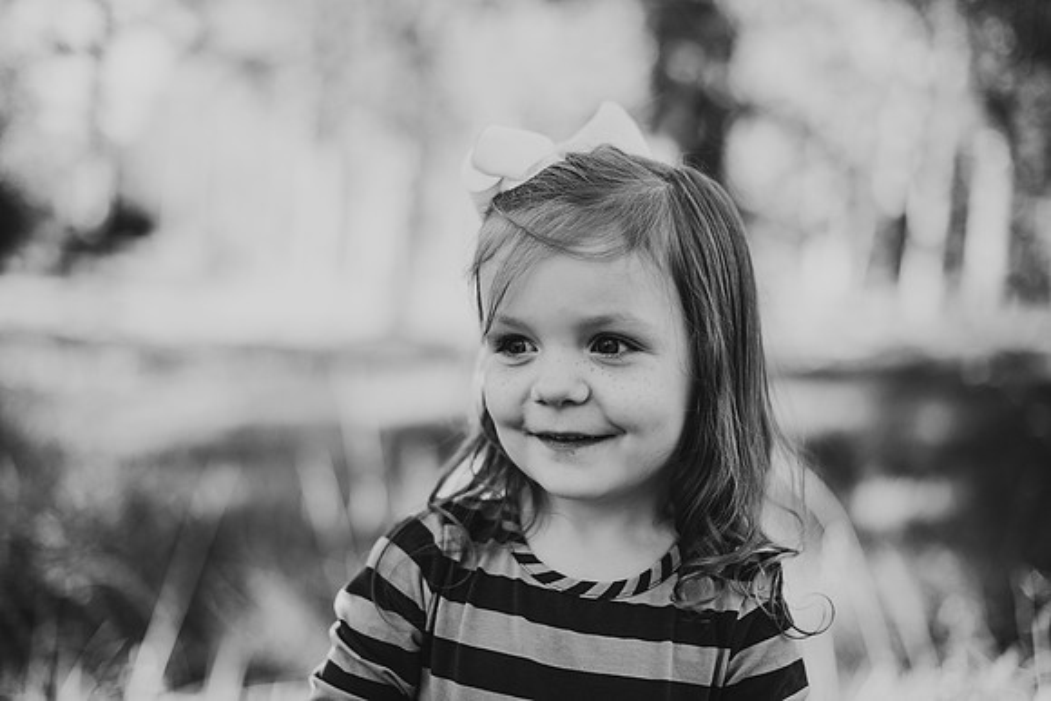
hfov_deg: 39.6
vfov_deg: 27.0
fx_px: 1460
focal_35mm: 50
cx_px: 526
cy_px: 350
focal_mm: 50
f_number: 2
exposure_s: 1/1250
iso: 200
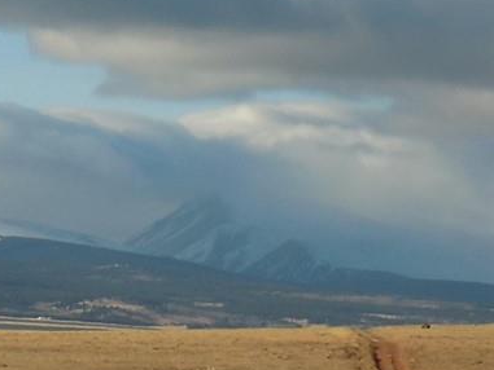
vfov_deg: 3.3
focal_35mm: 451
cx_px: 29
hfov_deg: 4.4
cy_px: 136
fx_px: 6438
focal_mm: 29.9
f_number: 5.3
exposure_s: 1/500
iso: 80
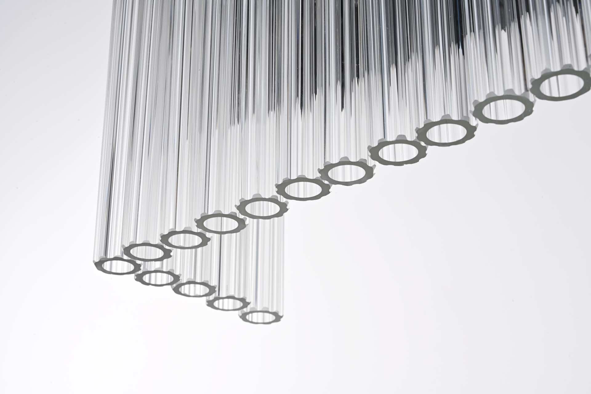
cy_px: 197
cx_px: 296
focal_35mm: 70
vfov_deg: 19.5
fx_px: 1149
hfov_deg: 28.8
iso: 100
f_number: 22
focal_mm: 70
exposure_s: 1/100
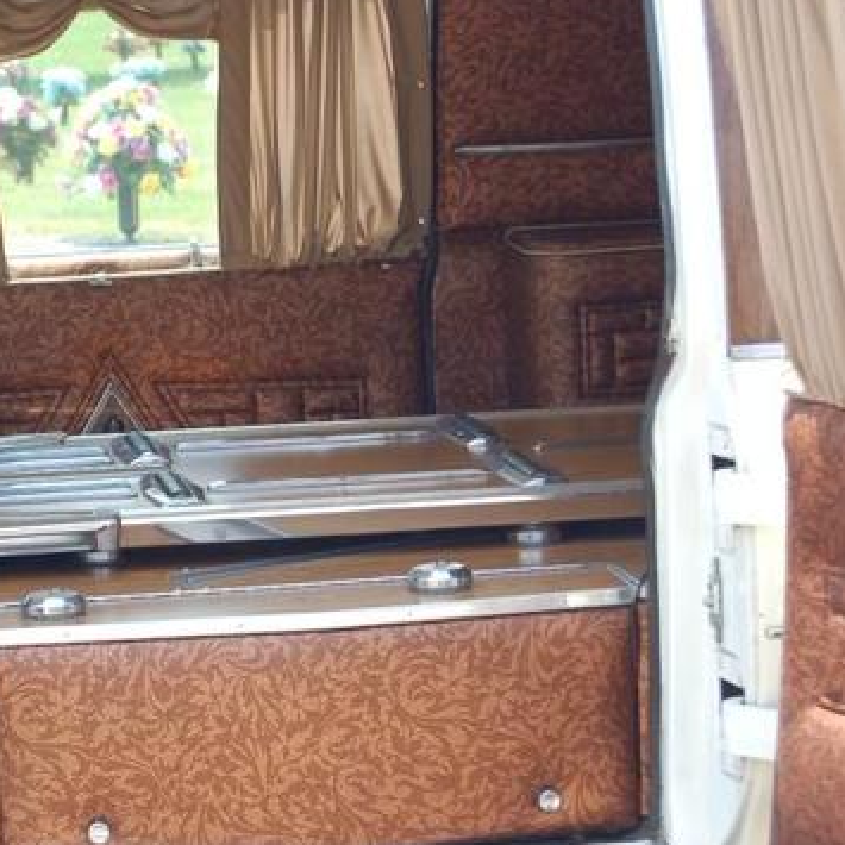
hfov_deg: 11.0
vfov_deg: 11.1
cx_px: 131
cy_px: 419
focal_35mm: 158
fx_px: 4362
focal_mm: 55
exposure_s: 1/200
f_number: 10
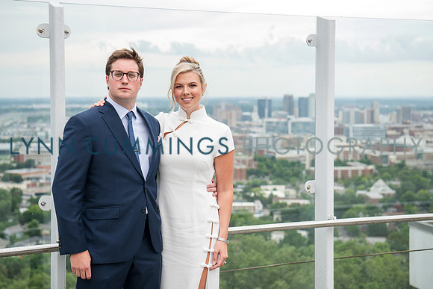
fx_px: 713
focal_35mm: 59
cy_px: 124
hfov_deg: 33.8
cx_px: 217
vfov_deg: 22.9
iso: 320
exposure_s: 1/320
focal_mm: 50
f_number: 3.5
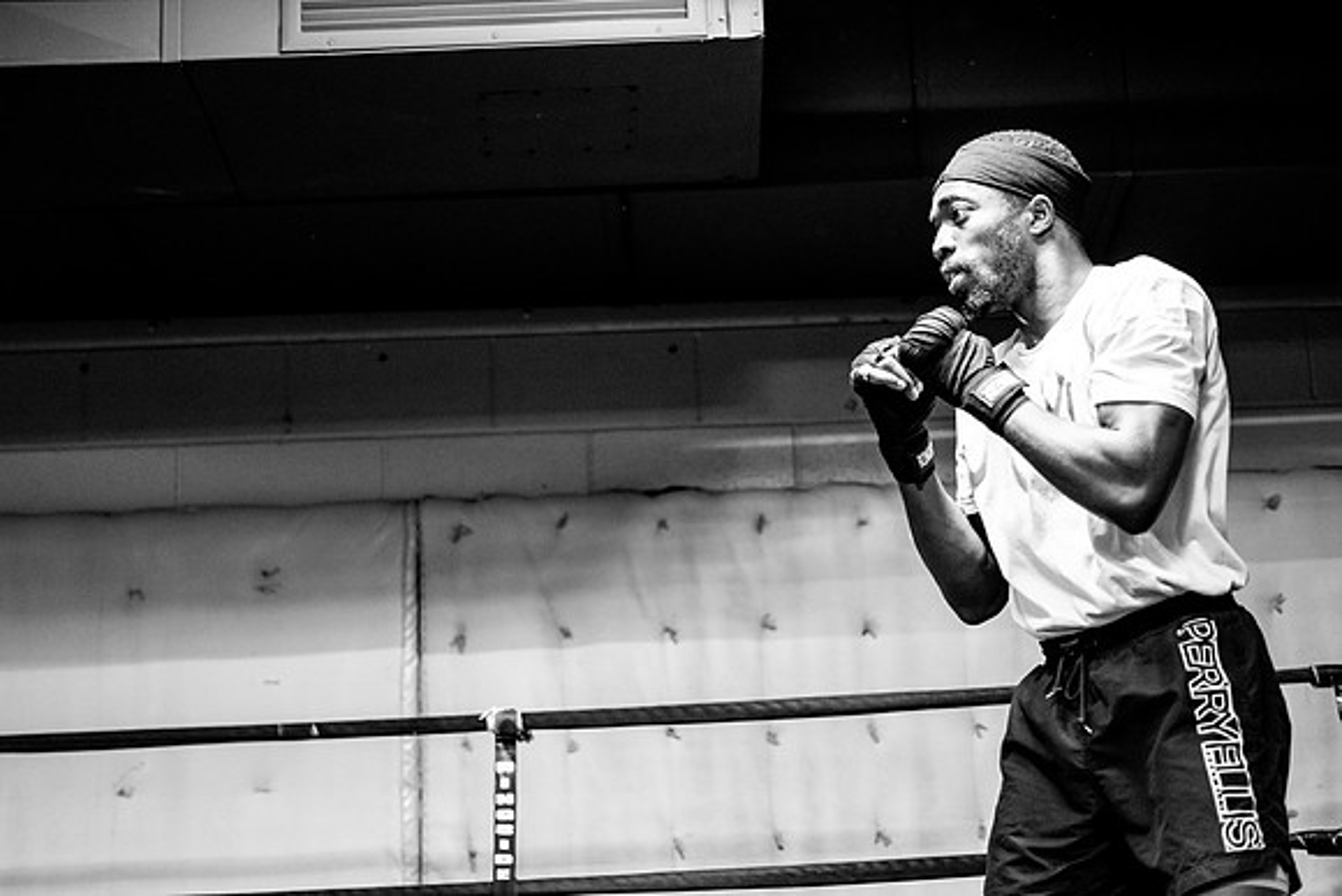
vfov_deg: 18.2
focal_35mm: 75
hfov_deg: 27.0
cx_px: 671
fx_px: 2796
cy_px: 448
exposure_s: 1/500
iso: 2000
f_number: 1.8
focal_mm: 50
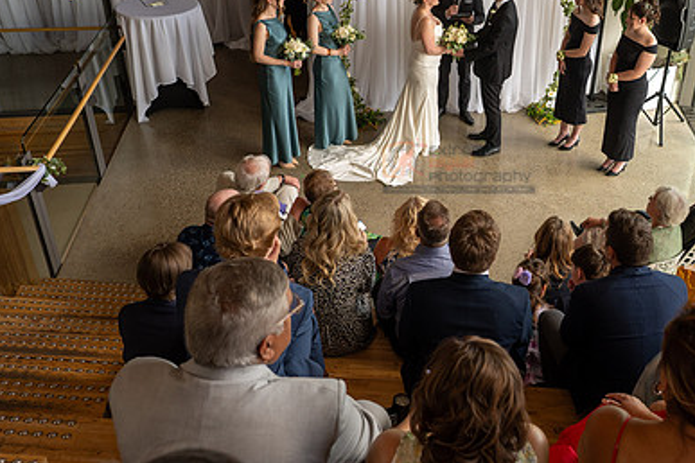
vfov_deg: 36.6
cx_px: 460
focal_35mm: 36
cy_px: 166
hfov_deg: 52.2
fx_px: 695
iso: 200
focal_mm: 24
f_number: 4
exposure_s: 1/125
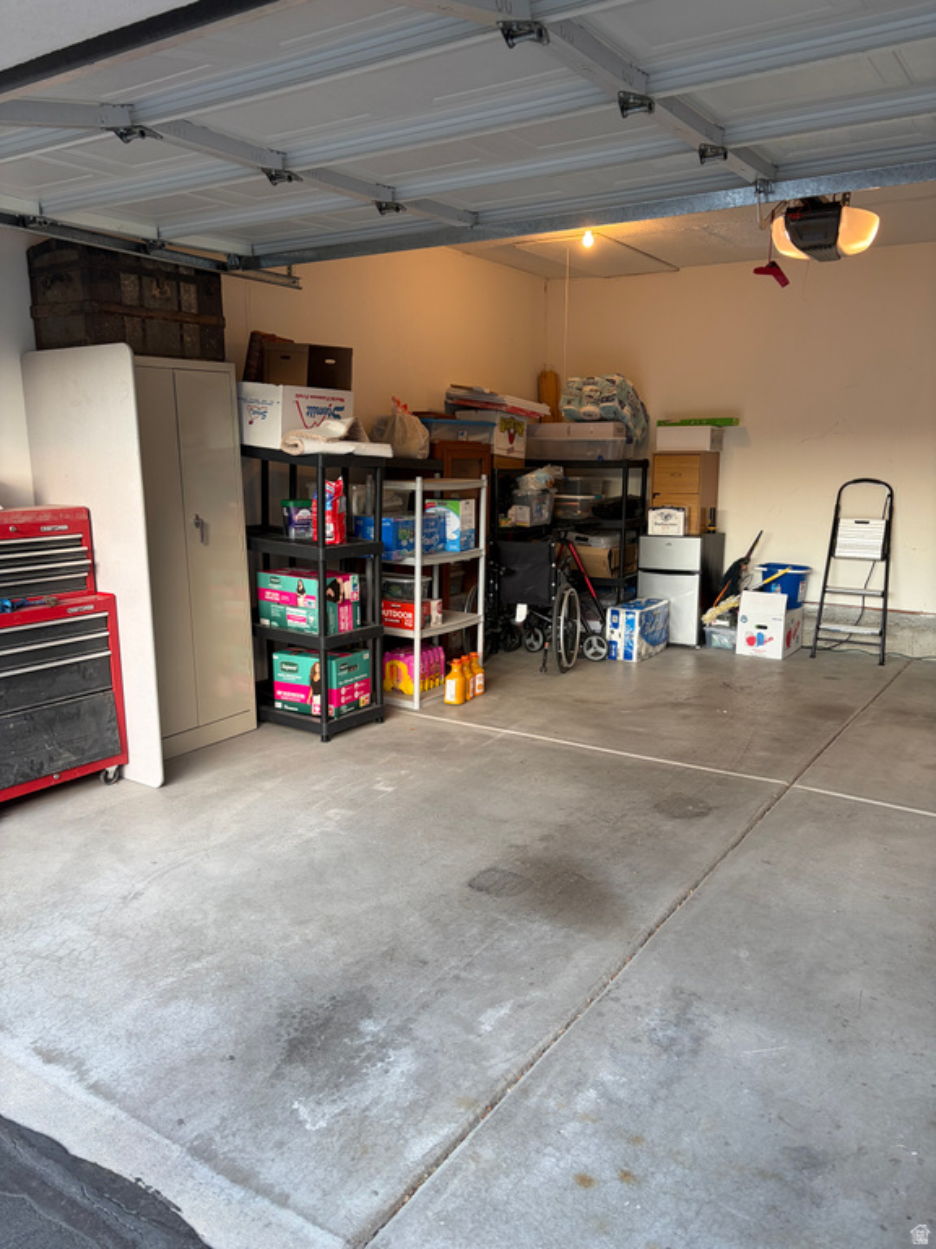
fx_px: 937
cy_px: 624
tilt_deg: -10.0
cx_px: 468
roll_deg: -0.6
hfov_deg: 53.1
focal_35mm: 26
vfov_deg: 67.3
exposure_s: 1/60
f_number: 1.6
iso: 64
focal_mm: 5.96
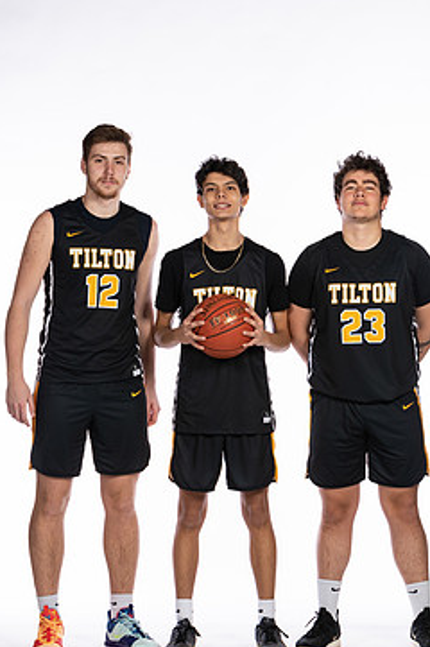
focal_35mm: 131
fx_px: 2351
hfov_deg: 10.4
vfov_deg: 15.7
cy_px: 384
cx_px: 231
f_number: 5.6
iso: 100
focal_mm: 70
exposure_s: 1/100
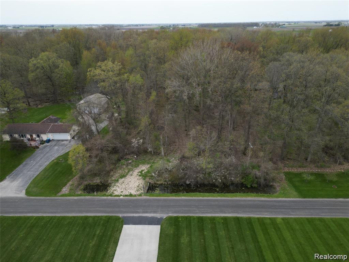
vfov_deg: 56.8
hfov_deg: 71.6
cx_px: 174
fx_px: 242
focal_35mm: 24
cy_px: 131
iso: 140
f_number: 1.7
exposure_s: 1/2000
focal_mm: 6.72
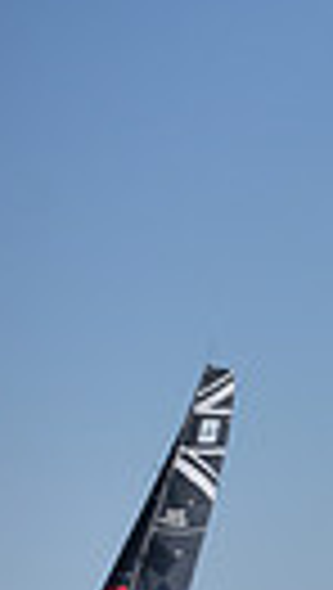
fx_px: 5070
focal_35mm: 324
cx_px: 1282
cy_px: 682
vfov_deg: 6.6
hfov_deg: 3.6
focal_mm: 70
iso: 250
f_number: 4.5
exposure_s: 1/800
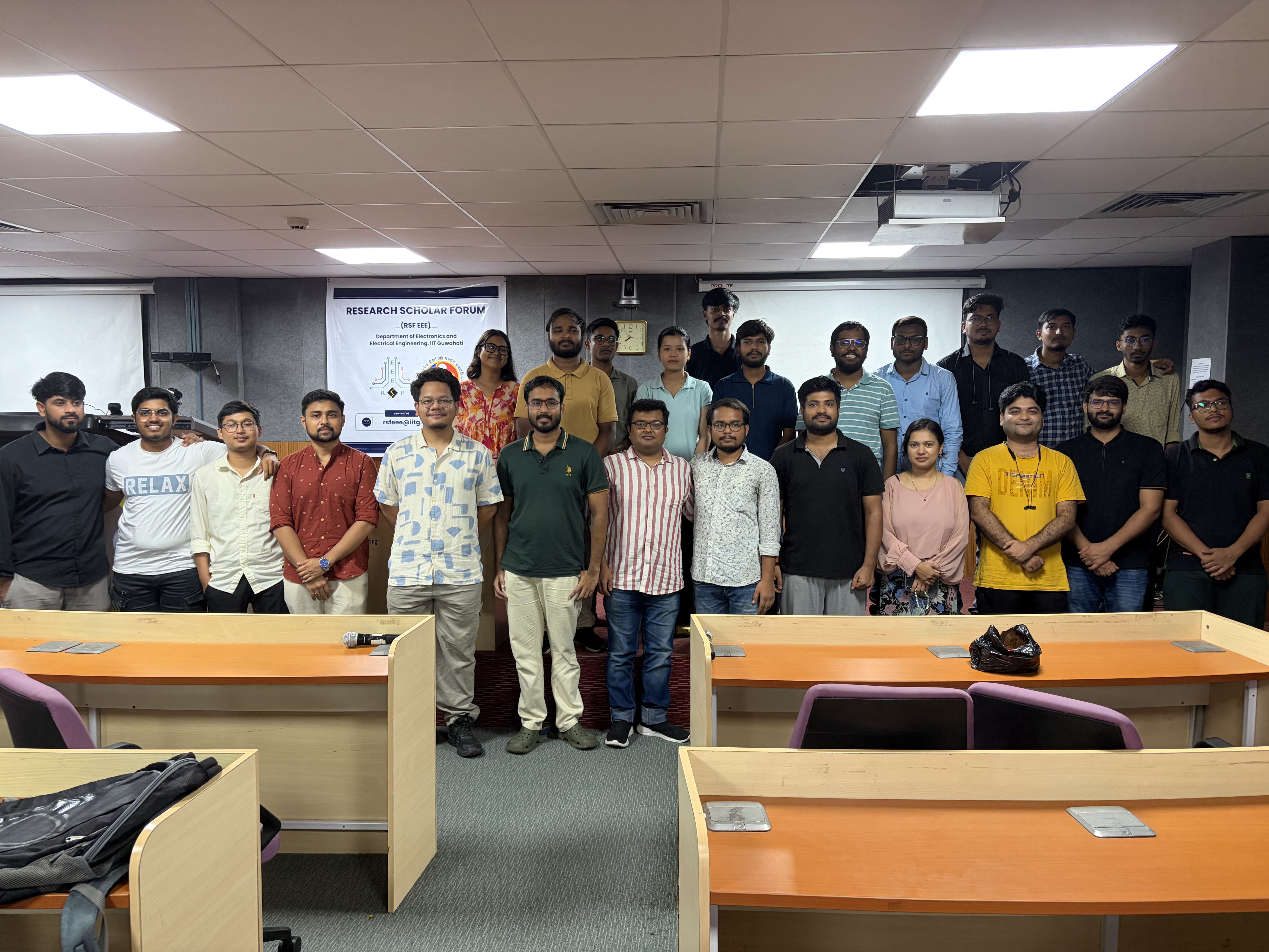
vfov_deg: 53.1
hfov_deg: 67.3
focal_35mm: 26
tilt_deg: -3.9
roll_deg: +0.9
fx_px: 953
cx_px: 634
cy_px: 476
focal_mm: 5.96
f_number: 1.6
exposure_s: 1/50
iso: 250
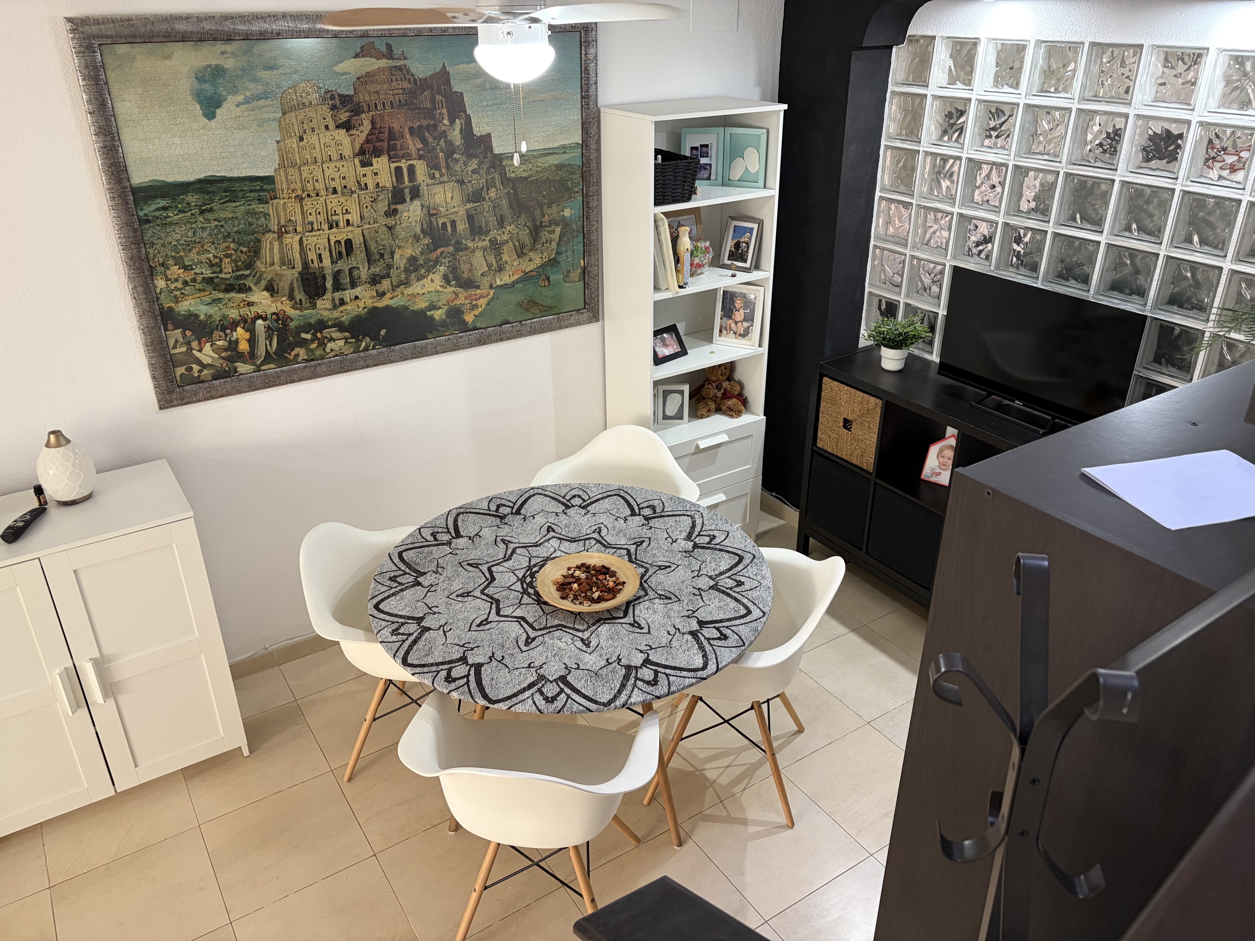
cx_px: 628
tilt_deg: -26.7
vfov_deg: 53.1
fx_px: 943
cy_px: 470
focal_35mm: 26
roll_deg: -0.1
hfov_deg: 67.3
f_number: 1.6
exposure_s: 1/50
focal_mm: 5.96
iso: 160
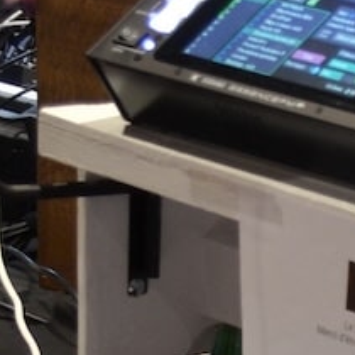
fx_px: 2321
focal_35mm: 200
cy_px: 678
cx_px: 806
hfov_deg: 8.2
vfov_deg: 8.4
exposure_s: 1/15
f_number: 3.8
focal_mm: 22
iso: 400
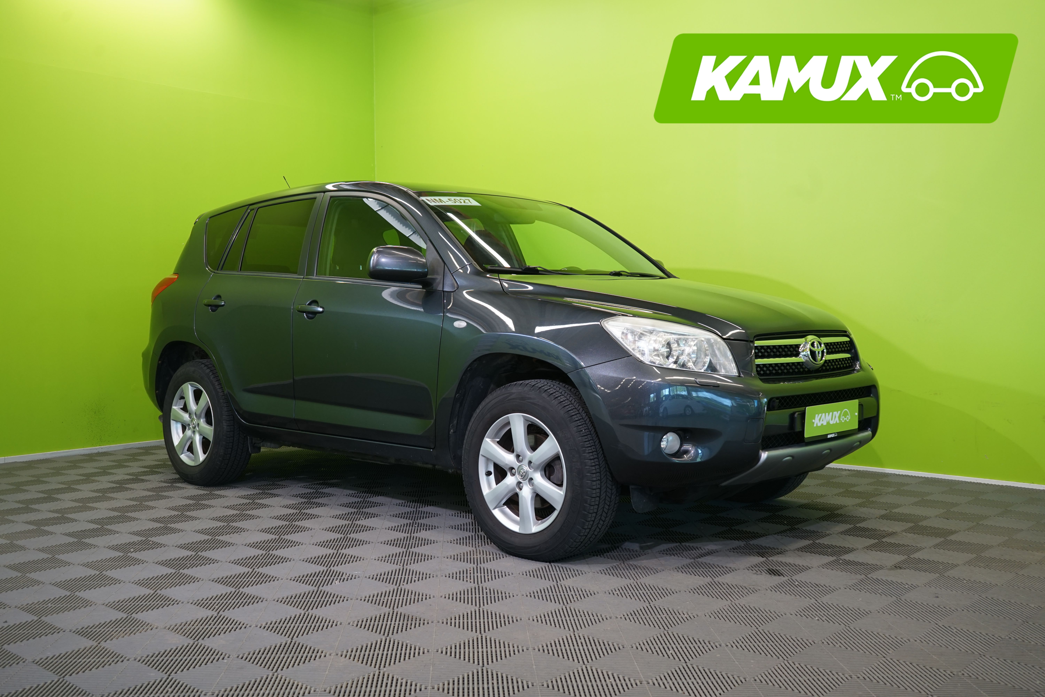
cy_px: 348
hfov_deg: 55.8
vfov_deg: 38.9
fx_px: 987
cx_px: 522
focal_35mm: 34
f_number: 6.3
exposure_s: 1/30
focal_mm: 34
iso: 500
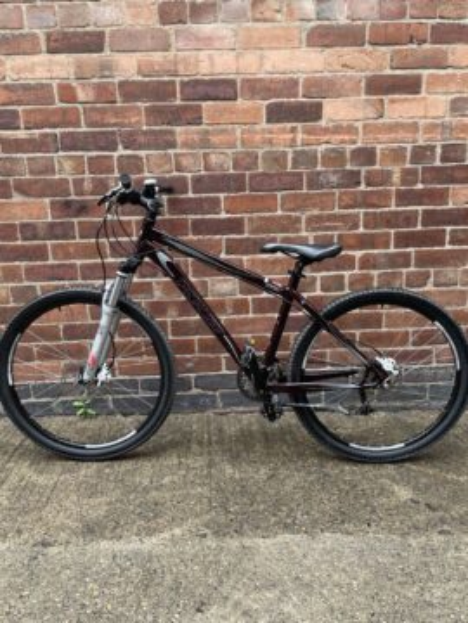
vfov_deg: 67.3
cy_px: 312
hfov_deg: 53.1
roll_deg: +2.3
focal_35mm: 26
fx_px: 469
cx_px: 234
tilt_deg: -13.9
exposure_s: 1/256
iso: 32
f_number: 1.6
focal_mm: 4.2
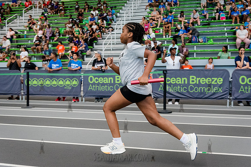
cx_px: 131
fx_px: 263
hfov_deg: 51.0
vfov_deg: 35.3
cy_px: 84
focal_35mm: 38
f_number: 3.5
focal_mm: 35
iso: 6400
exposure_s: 1/1000
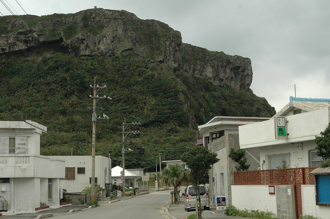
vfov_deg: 20.6
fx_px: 604
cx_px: 165
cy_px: 110
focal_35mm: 66
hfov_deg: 30.5
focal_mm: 44
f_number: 11
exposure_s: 1/125
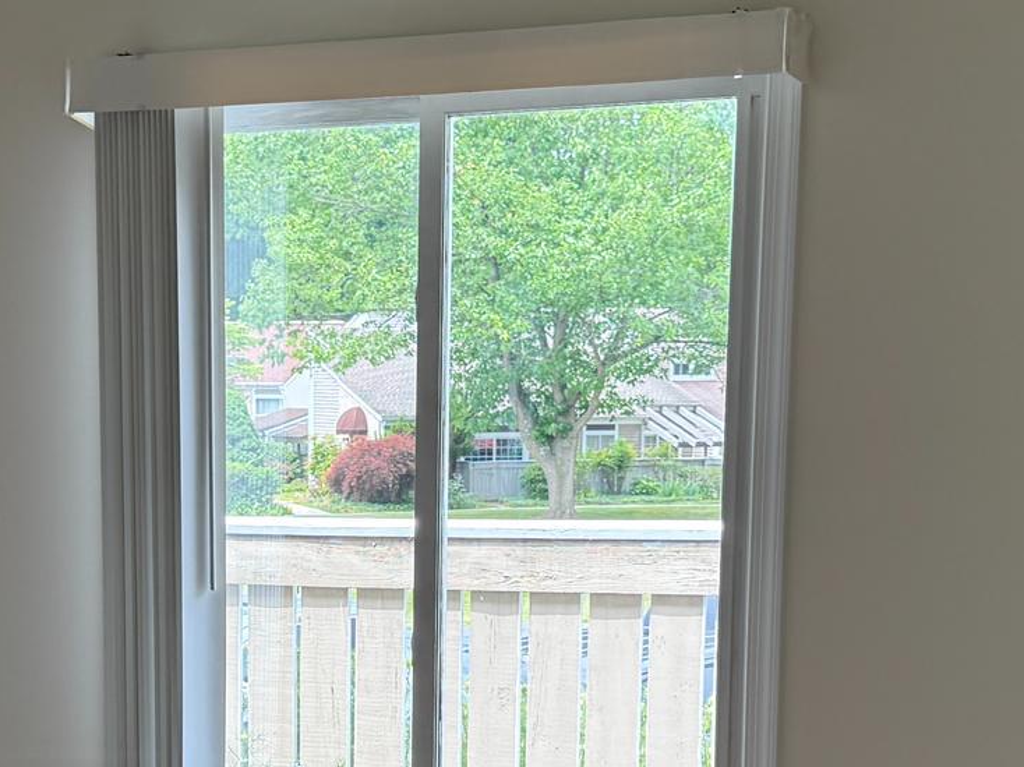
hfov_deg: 28.7
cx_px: 308
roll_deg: +0.2
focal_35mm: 67
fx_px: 1981
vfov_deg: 21.6
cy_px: 636
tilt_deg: -5.7
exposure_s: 1/370
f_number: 1.78
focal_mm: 6.76
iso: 100
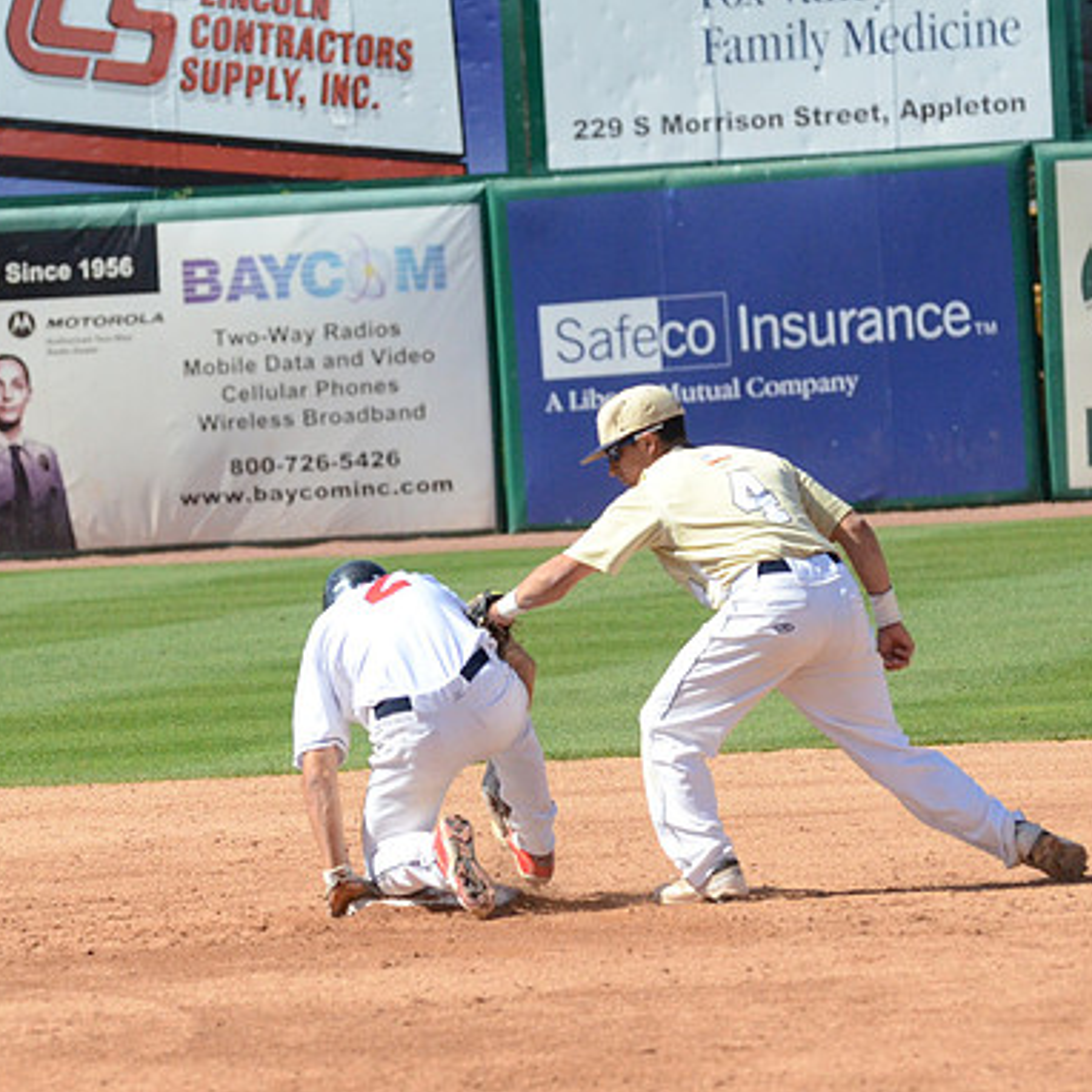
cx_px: 652
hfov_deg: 5.8
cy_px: 546
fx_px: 10694
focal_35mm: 300
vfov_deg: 5.8
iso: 1600
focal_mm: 155
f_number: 4.8
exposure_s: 1/8000
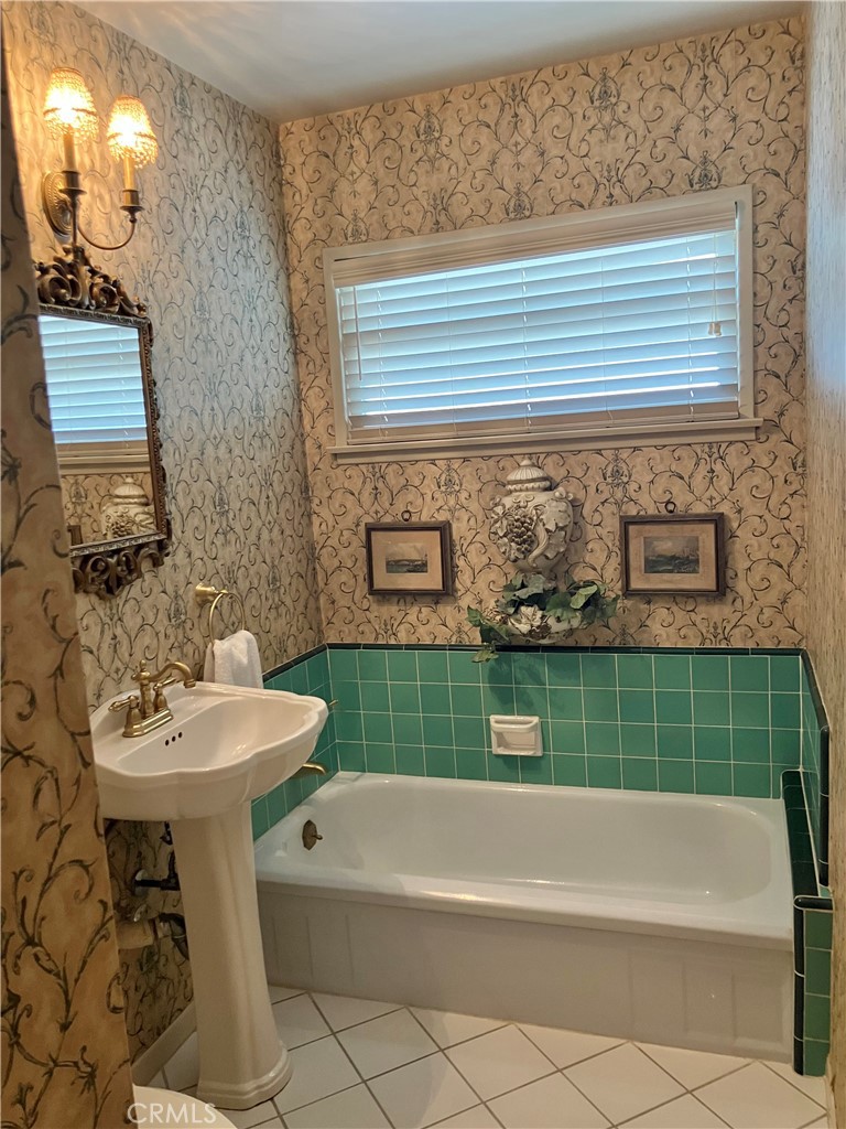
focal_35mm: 28
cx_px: 423
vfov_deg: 63.4
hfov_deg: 49.7
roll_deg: +4.6
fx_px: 912
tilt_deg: -7.2
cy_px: 564
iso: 200
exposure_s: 1/60
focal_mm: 3.99
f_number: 1.8
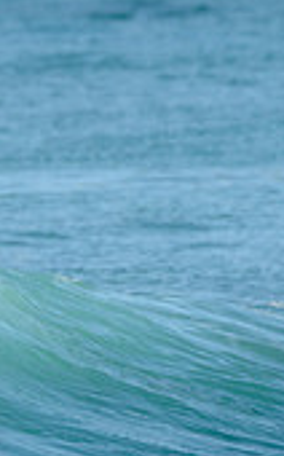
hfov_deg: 0.6
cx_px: -325
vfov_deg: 1.0
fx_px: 26472
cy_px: 294
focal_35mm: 2134
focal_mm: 500
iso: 640
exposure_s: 1/2000
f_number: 5.6
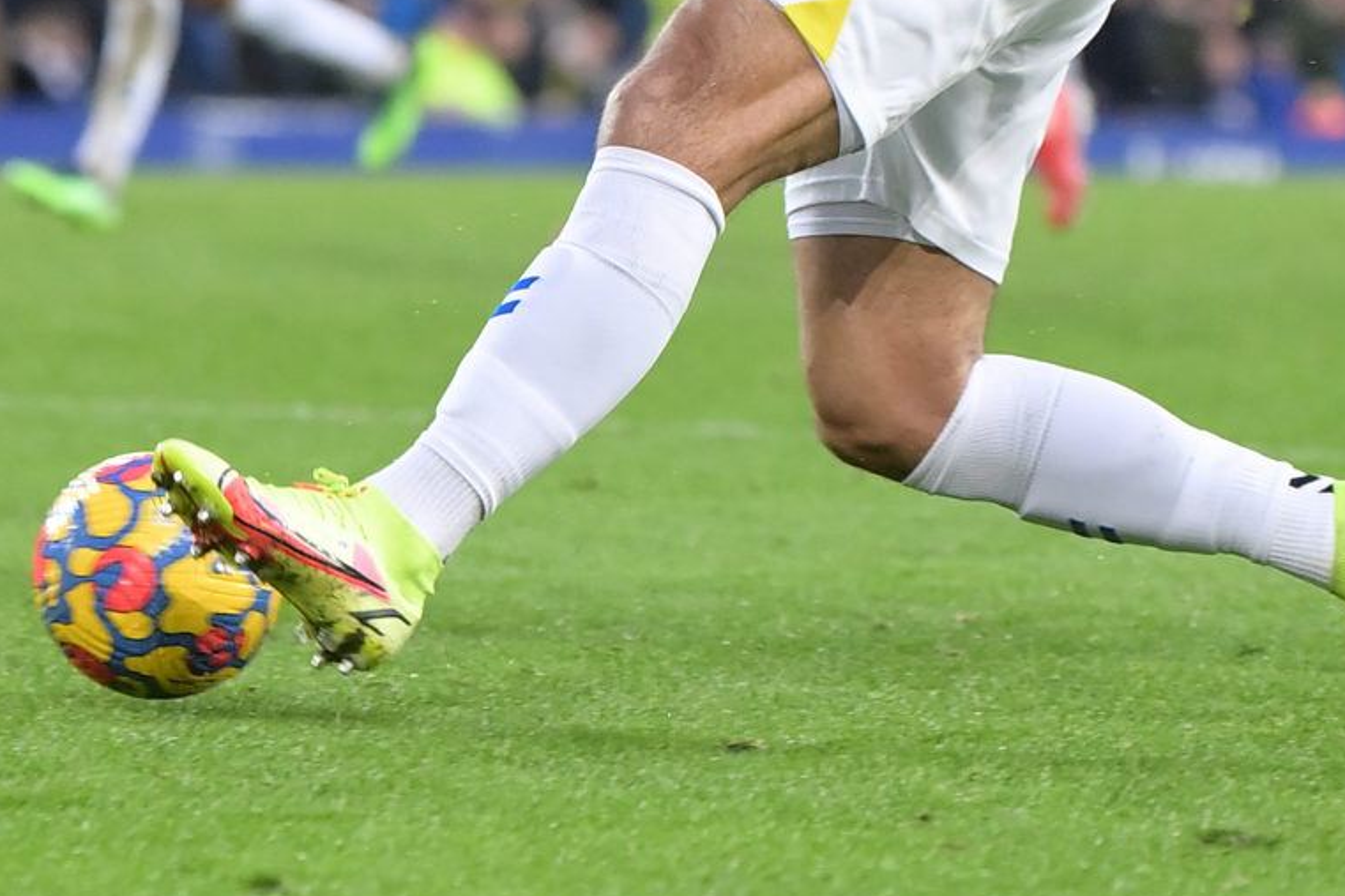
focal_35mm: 328
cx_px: 164
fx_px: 12251
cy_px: -125
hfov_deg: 6.3
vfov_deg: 4.2
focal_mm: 130
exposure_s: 1/1600
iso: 2000
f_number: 2.8
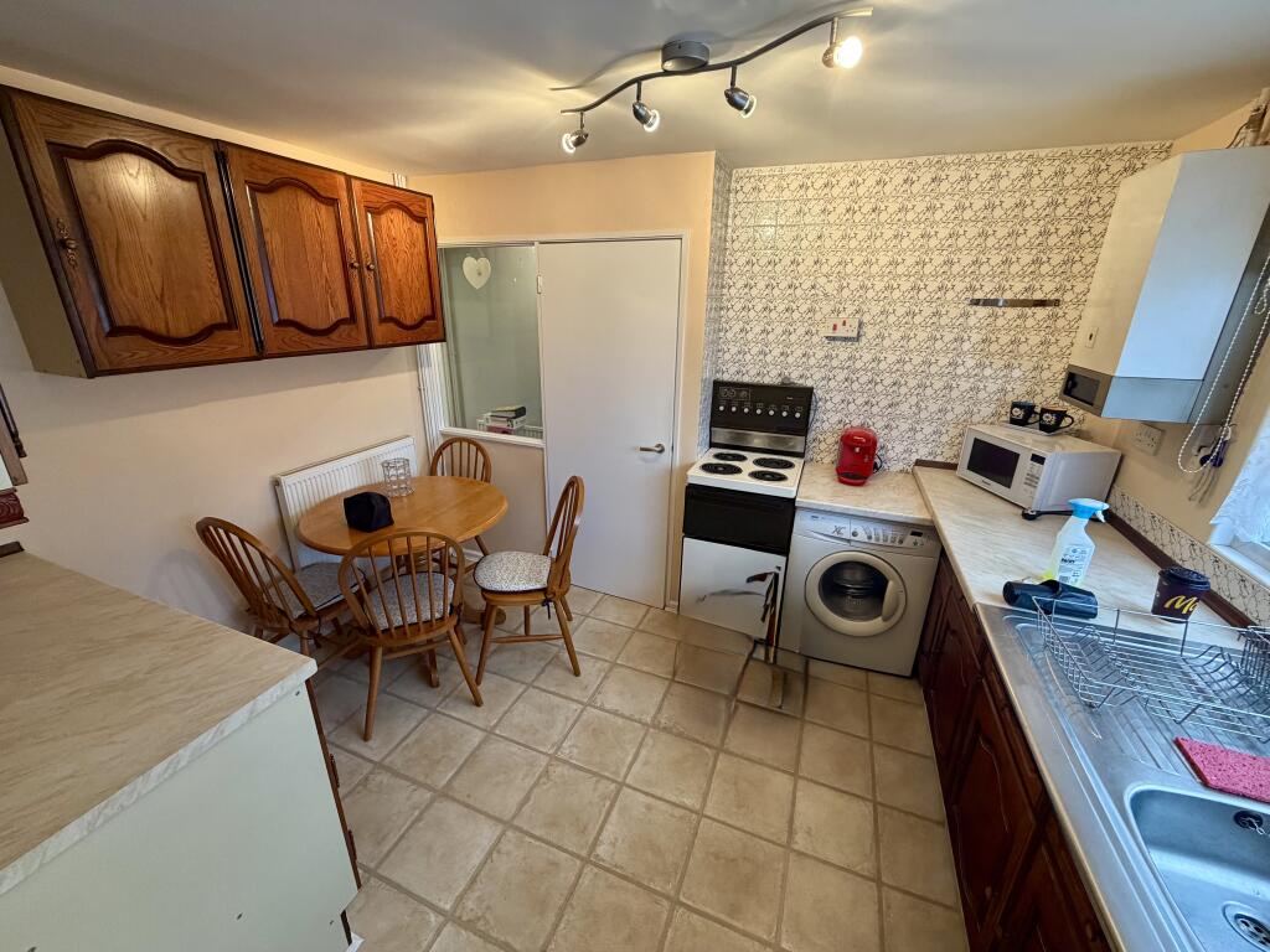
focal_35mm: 14
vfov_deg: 85.7
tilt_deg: -19.8
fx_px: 514
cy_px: 476
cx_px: 635
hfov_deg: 102.1
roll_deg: -0.7
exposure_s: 1/50
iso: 250
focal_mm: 2.22
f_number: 2.2
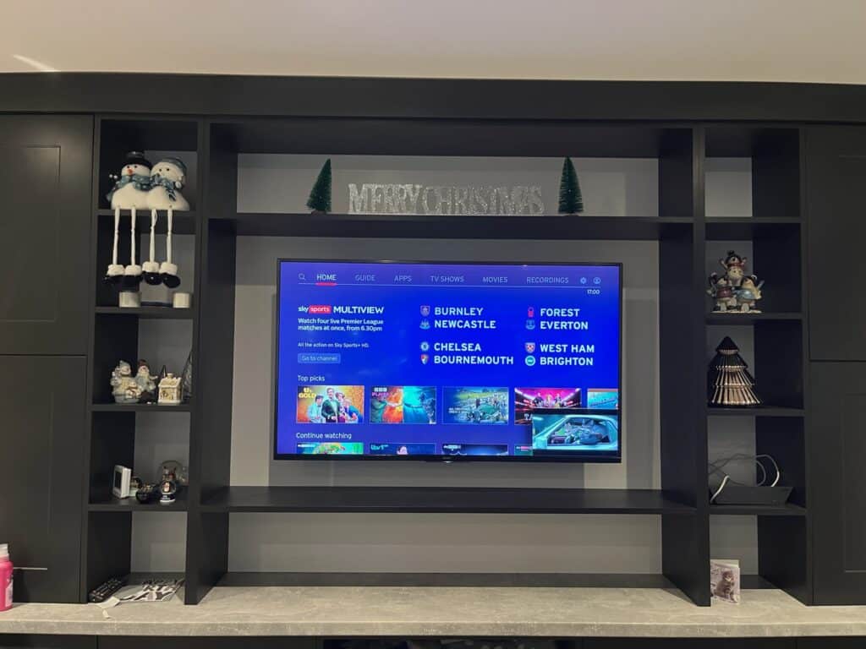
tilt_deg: +2.3
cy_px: 324
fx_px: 650
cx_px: 433
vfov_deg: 53.1
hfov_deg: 67.3
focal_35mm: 26
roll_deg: -0.1
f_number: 1.6
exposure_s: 1/33
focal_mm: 5.1
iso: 400
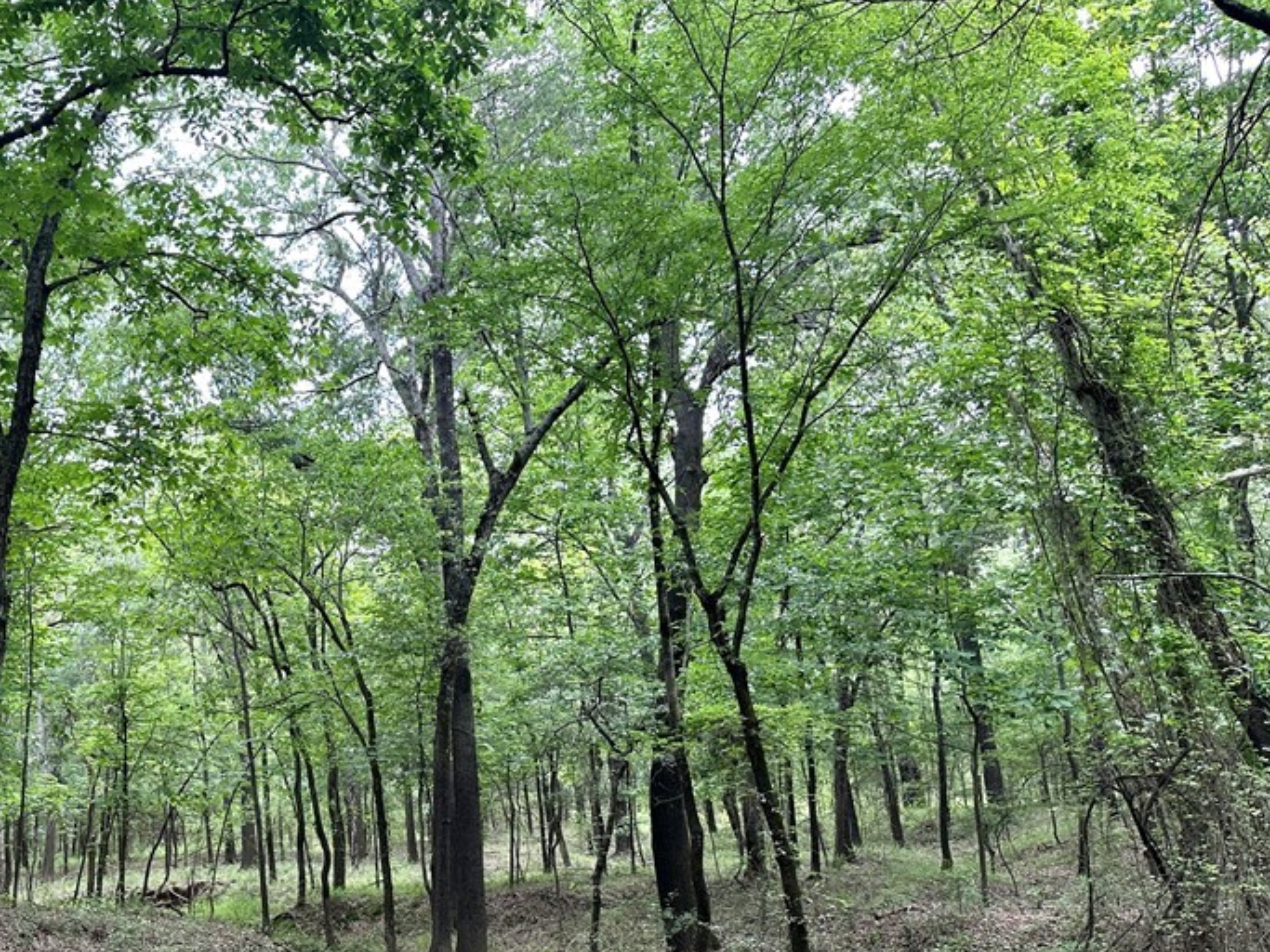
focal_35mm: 36
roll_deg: +3.6
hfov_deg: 49.4
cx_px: 325
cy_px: 552
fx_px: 1321
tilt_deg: +12.1
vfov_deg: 39.5
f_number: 1.78
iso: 125
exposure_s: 1/121
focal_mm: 6.86
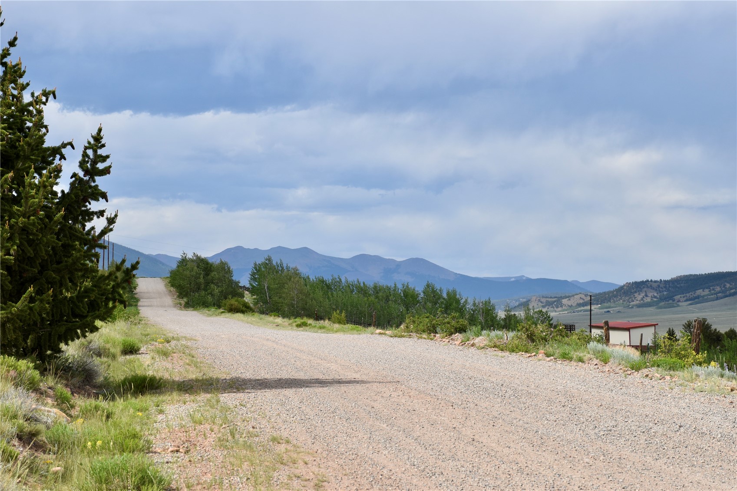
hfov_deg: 20.6
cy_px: 246
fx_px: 2026
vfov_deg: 13.8
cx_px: 368
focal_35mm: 99
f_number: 10
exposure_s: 1/400
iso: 200
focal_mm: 66
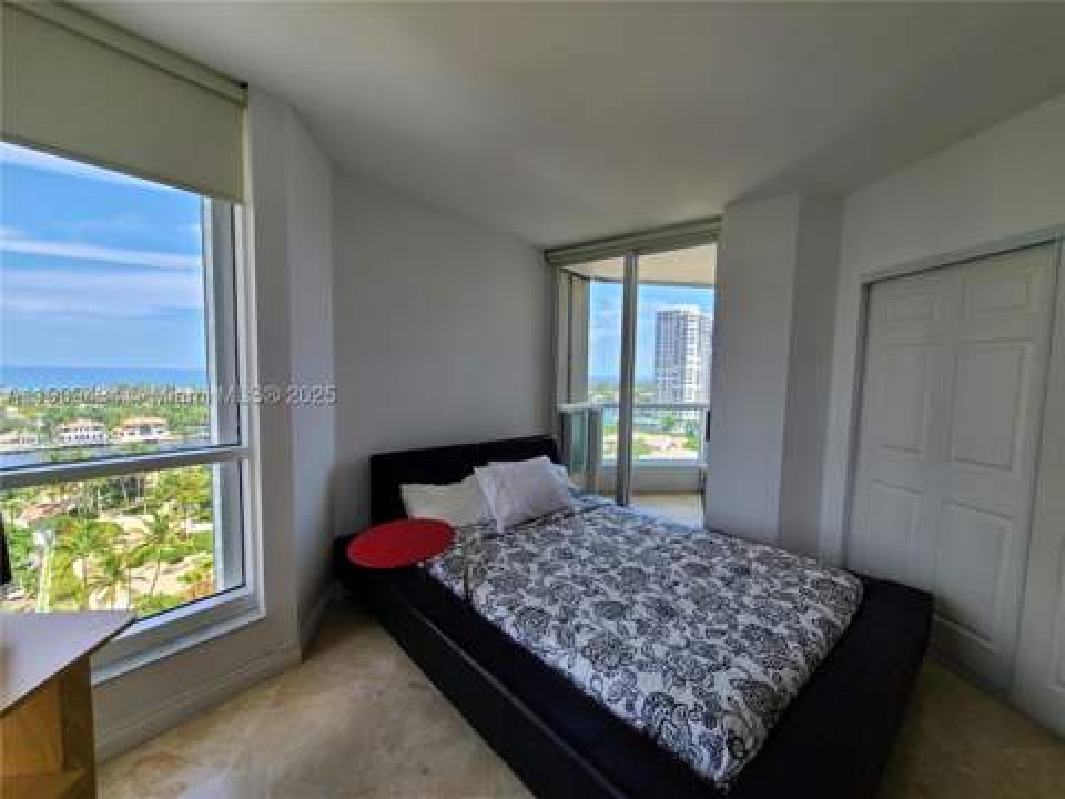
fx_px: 400
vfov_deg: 89.9
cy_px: 400
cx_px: 532
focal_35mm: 13
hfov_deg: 106.2
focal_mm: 2.2
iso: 50
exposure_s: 1/300
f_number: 2.2
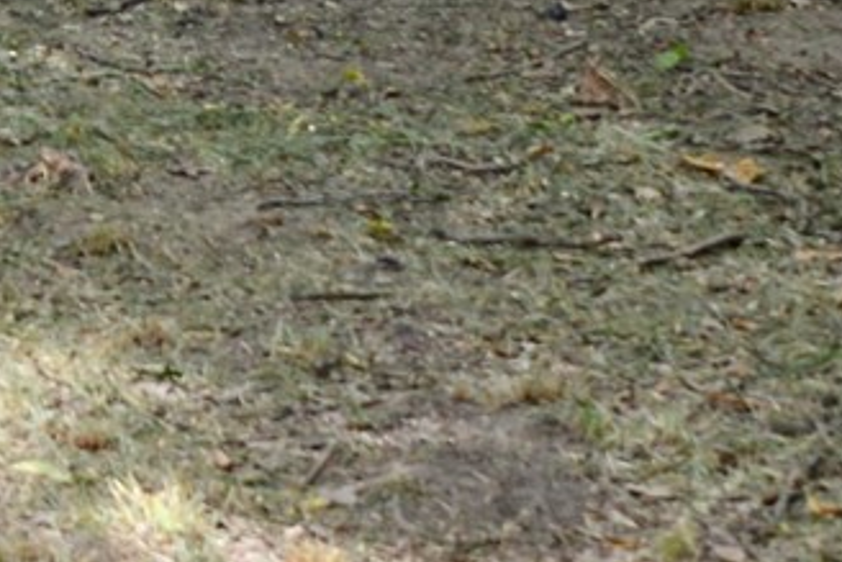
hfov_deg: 9.3
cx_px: -676
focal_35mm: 211
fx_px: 4937
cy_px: -690
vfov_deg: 6.3
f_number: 6.3
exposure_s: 1/160
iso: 320
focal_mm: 34
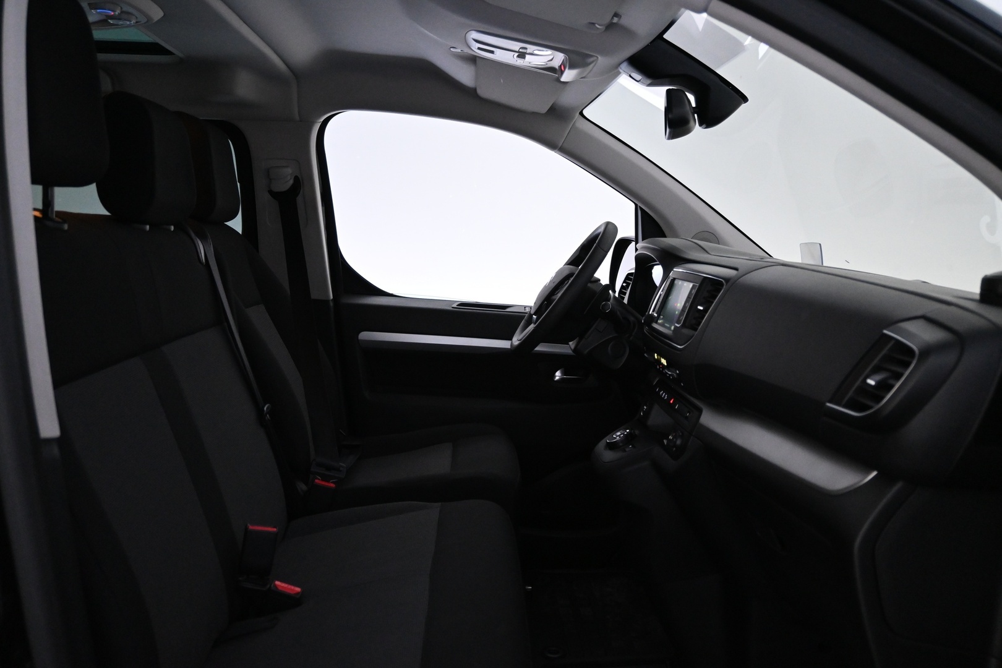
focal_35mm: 31
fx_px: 856
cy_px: 334
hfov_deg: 60.7
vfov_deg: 42.6
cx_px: 501
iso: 3200
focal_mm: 20.5
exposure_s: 1/60
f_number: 3.8
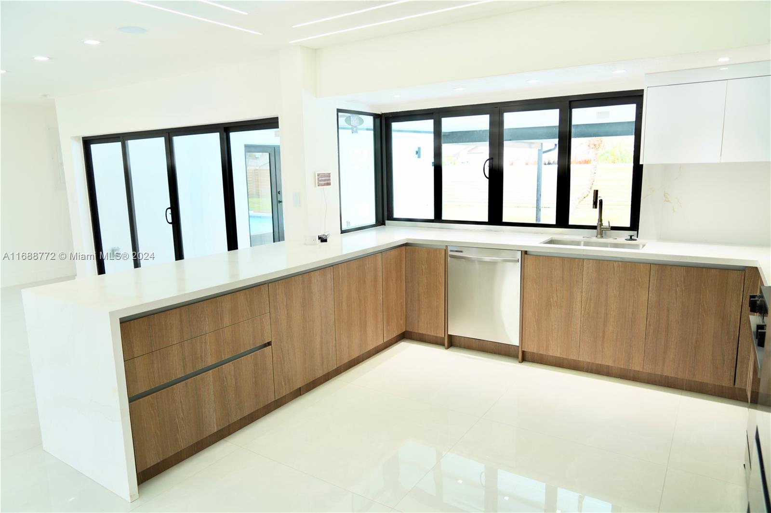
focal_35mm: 24
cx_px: 386
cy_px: 256
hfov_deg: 73.8
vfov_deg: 53.1
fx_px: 514
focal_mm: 24
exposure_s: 1/40
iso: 100
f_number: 4
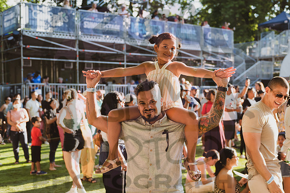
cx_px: 155
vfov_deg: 26.2
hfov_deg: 38.5
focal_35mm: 51
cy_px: 113
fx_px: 415
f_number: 3.2
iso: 200
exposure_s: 1/640
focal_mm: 44
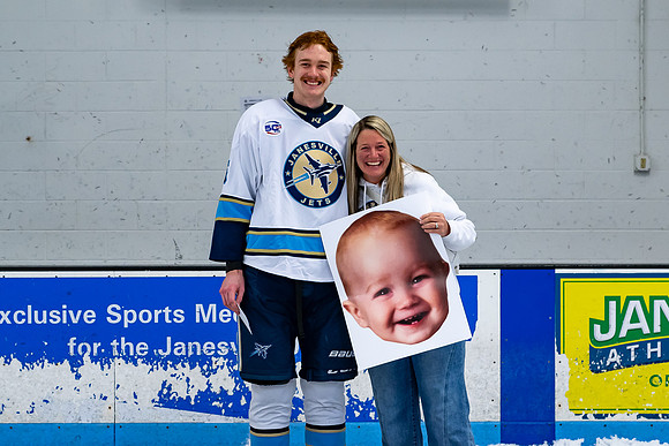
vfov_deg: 14.0
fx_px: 1812
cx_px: 345
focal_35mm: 97
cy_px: 231
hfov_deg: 20.9
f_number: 4.5
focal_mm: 50
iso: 500
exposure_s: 1/250
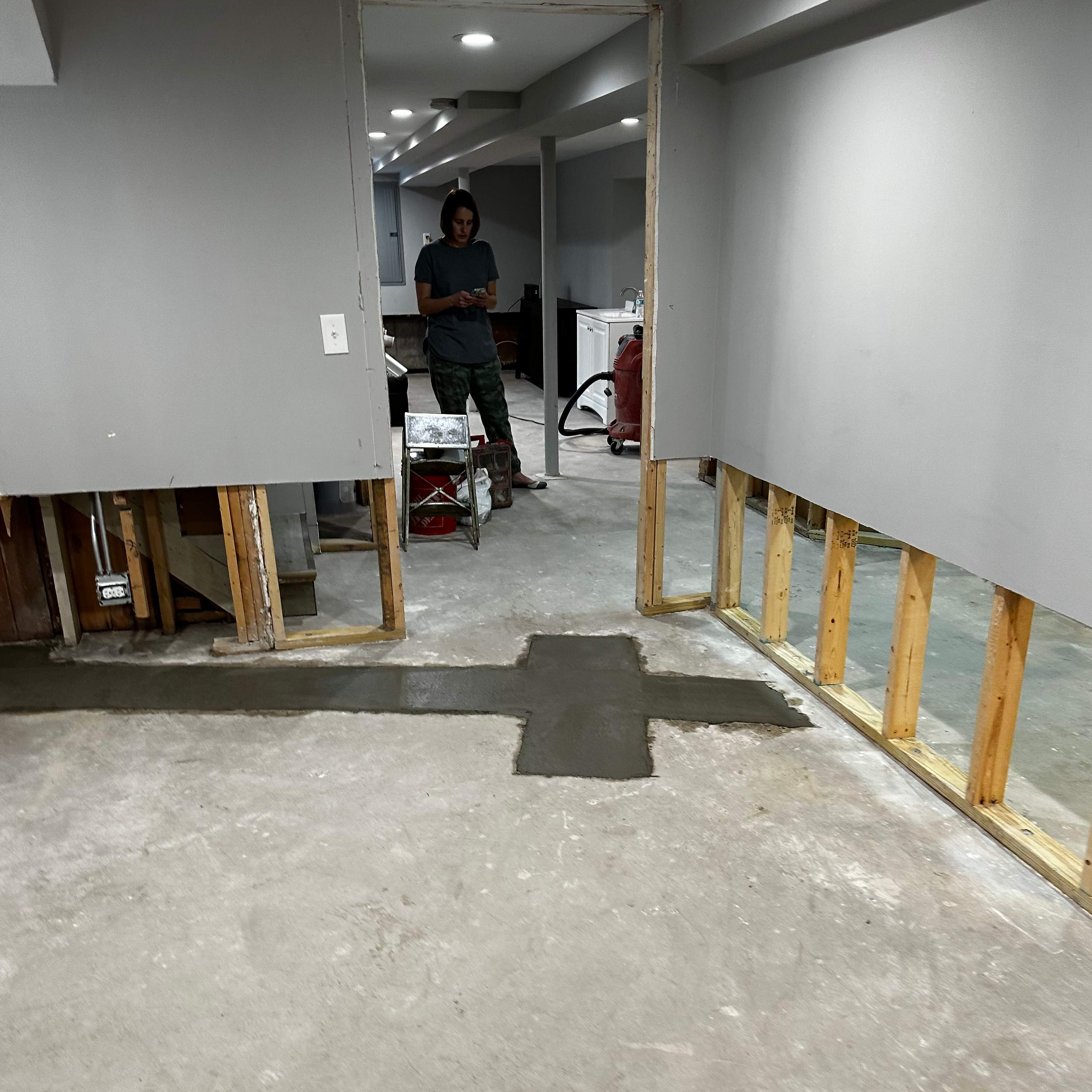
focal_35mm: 29
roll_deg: +3.4
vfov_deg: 55.2
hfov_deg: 55.6
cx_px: 546
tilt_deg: -17.7
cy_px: 658
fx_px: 1035
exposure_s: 1/62
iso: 160
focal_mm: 6.86
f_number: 1.78
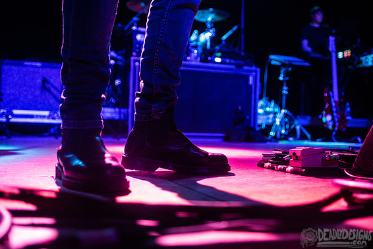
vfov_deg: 32.7
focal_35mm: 41
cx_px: 187
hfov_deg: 47.4
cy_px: 124
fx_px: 425
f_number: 3.2
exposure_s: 1/320
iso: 3200
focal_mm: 40
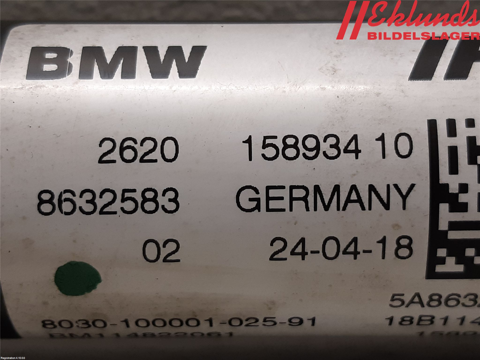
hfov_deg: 67.3
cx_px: 240
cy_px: 180
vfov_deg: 53.1
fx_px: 361
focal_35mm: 26
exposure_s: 1/50
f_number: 1.7
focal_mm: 3.93
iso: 80
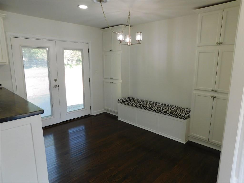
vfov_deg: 58.9
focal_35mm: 23
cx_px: 122
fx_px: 162
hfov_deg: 73.9
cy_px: 92
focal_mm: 4
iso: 125
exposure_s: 1/100
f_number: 3
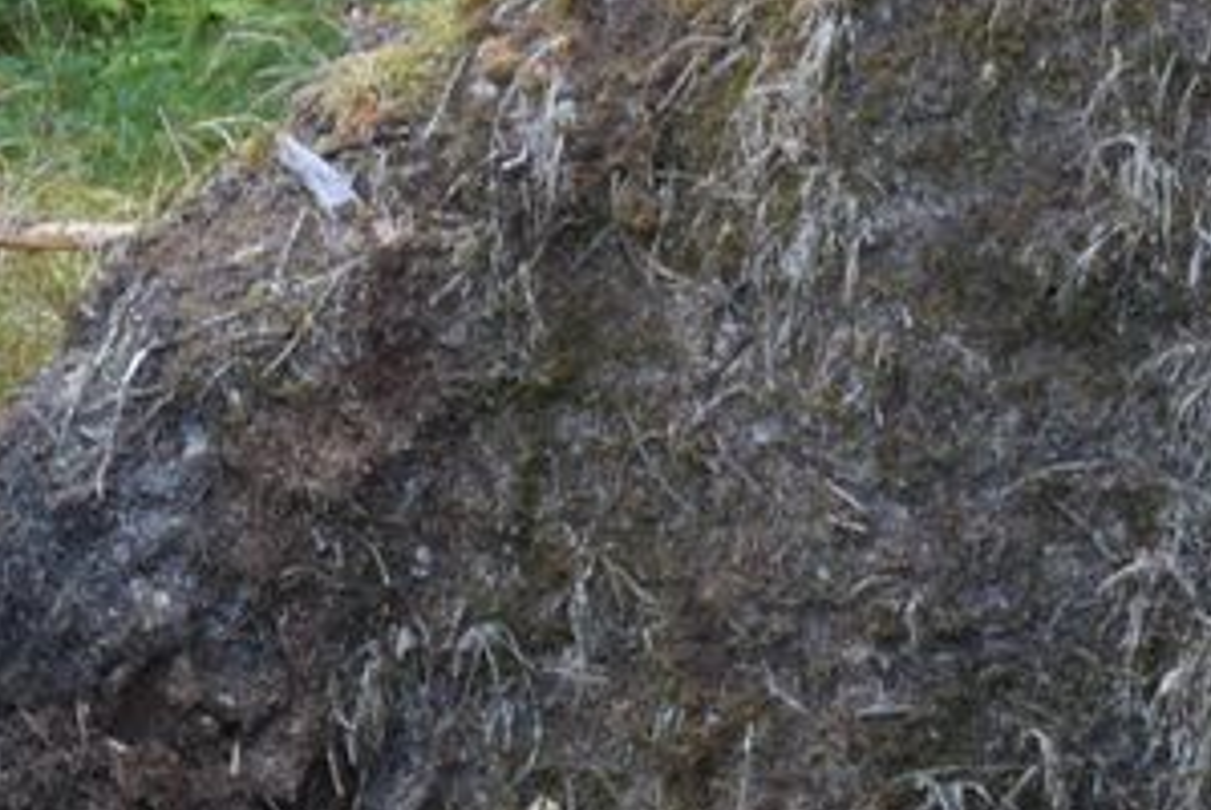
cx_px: 53
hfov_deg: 4.3
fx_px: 16196
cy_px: -180
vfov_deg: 2.9
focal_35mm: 481
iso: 500
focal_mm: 60
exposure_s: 1/100
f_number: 5
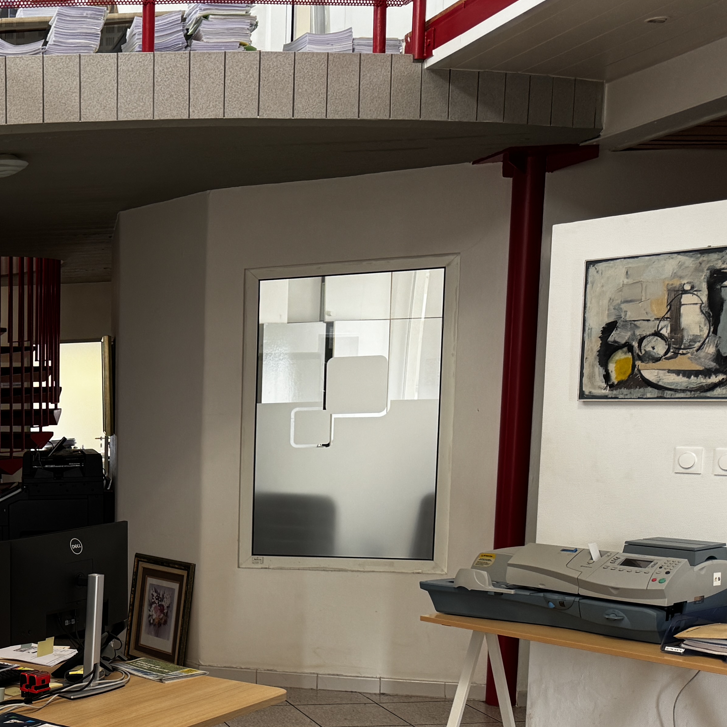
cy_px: 586
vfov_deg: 32.4
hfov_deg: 28.9
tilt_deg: -8.1
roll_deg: +2.2
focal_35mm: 51
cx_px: -146
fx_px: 1212
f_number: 1.78
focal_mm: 6.76
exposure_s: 1/100
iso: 125
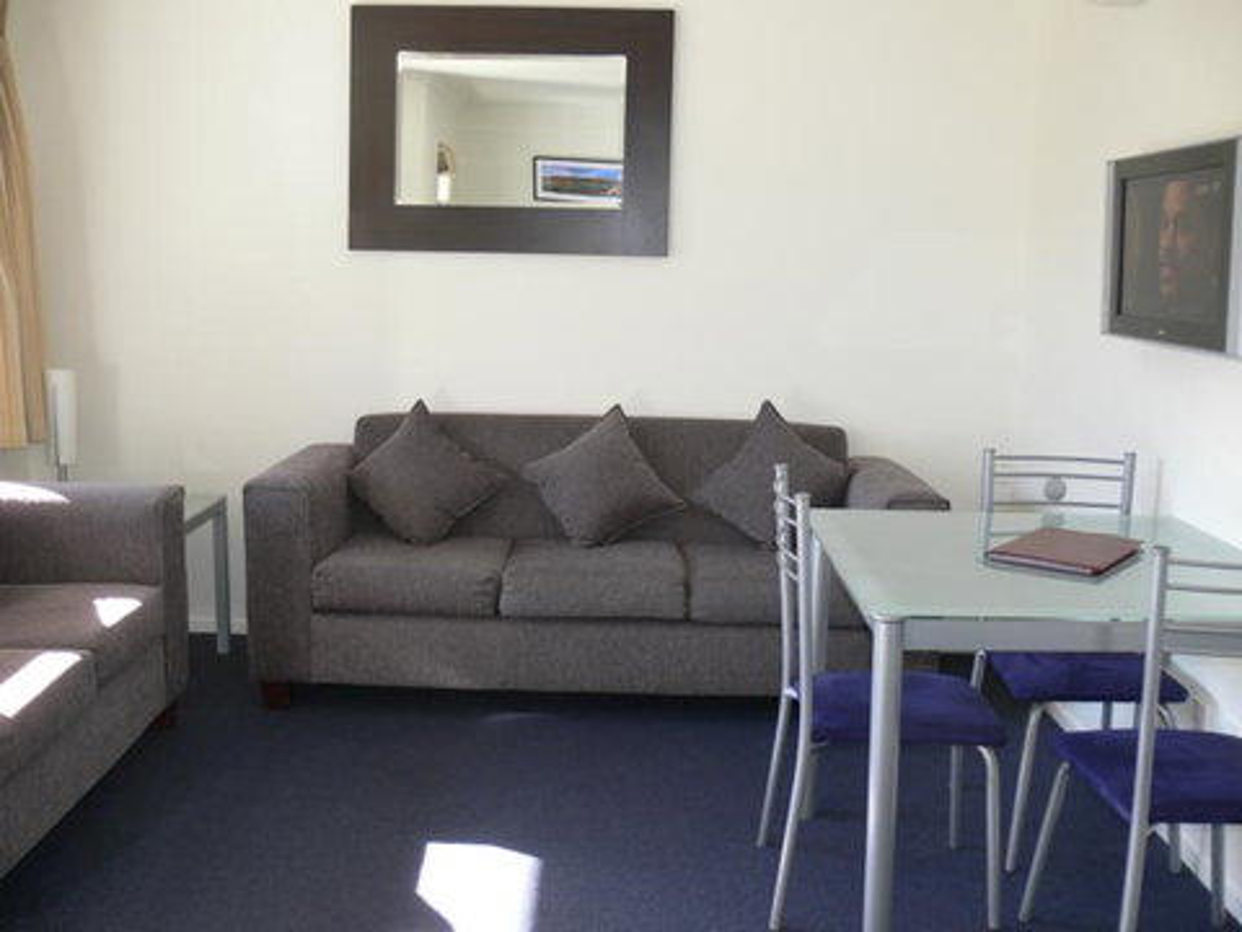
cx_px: 621
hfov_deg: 52.6
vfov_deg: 40.7
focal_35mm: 35
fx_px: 1256
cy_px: 466
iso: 100
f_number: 2.8
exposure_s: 1/20
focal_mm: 7.4
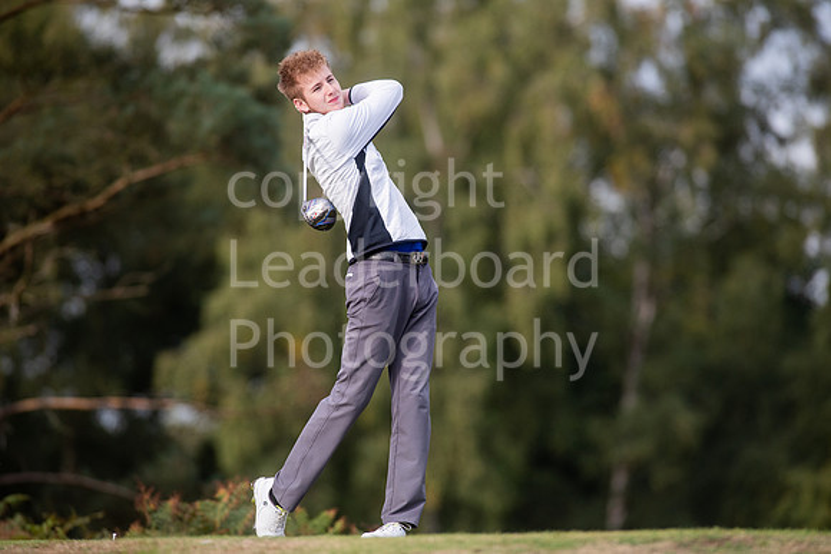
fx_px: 6926
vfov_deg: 4.6
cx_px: 416
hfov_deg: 6.9
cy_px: 277
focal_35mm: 300
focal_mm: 300
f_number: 4
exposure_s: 1/3200
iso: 400
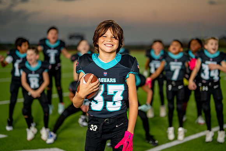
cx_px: 116
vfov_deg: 24.9
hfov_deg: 36.6
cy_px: 70
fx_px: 342
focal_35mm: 54
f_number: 1.2
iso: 100
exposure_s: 1/400
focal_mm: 50
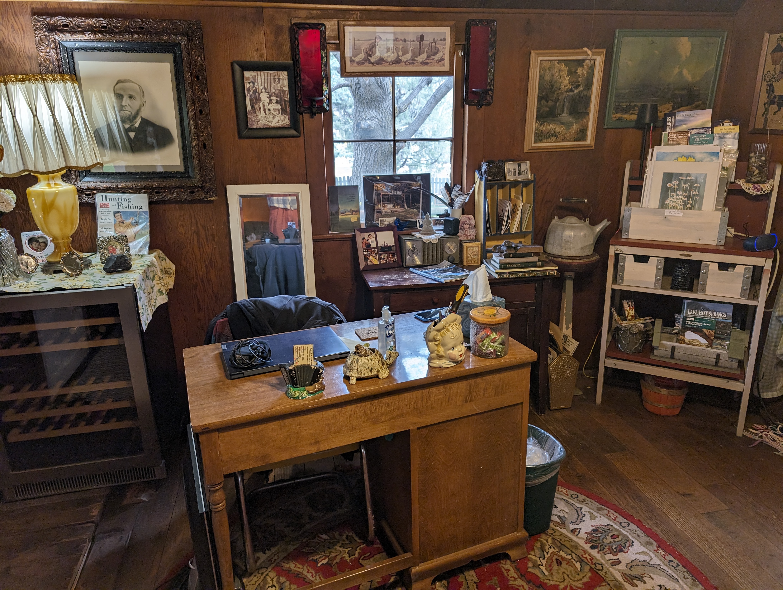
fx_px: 544
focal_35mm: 24
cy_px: 295
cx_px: 392
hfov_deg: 71.5
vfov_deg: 56.9
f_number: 1.68
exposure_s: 1/60
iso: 59
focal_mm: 6.9
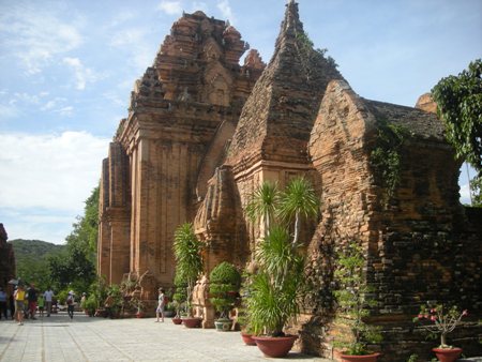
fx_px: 488
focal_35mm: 35
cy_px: 181
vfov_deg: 40.7
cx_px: 241
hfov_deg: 52.6
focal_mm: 5.7
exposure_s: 1/196
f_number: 5.7
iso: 64
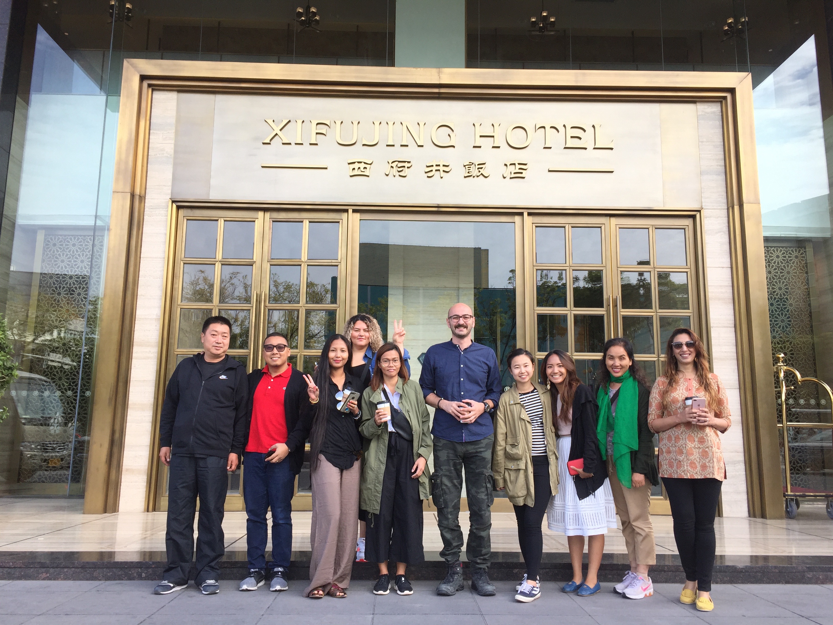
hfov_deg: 61.7
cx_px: 416
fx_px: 698
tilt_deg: +8.2
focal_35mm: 29
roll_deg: -1.4
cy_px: 312
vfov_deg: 48.2
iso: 32
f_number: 2.2
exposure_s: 1/338
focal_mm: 4.15
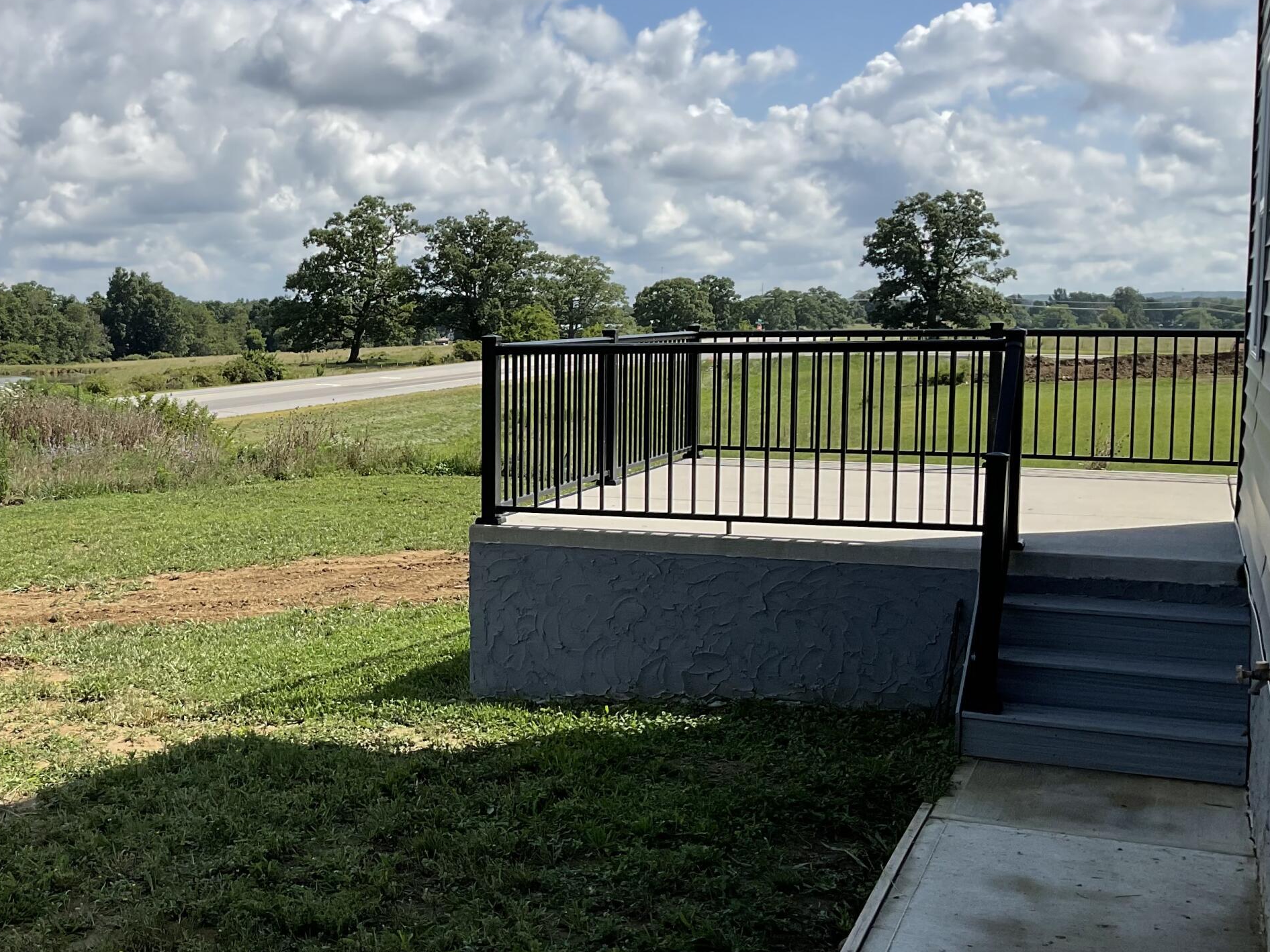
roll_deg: +0.4
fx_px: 1688
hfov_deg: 39.9
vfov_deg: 31.5
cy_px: 487
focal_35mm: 46
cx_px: 291
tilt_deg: -7.1
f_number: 1.8
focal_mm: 3
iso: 16
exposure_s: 1/2538
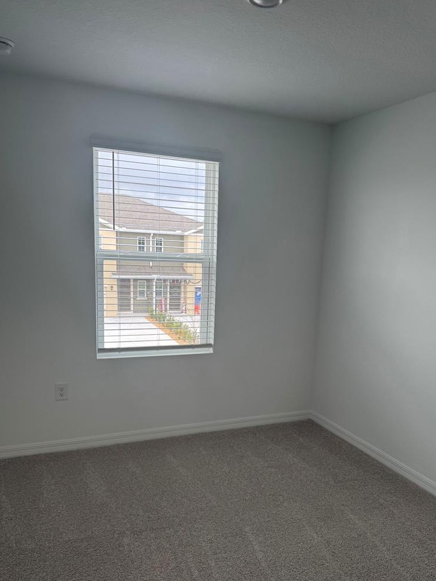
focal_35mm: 29
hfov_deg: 48.2
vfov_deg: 61.4
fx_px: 487
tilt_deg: -10.5
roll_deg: -1.0
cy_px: 334
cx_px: 237
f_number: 1.78
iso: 80
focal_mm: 6.76
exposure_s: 1/162
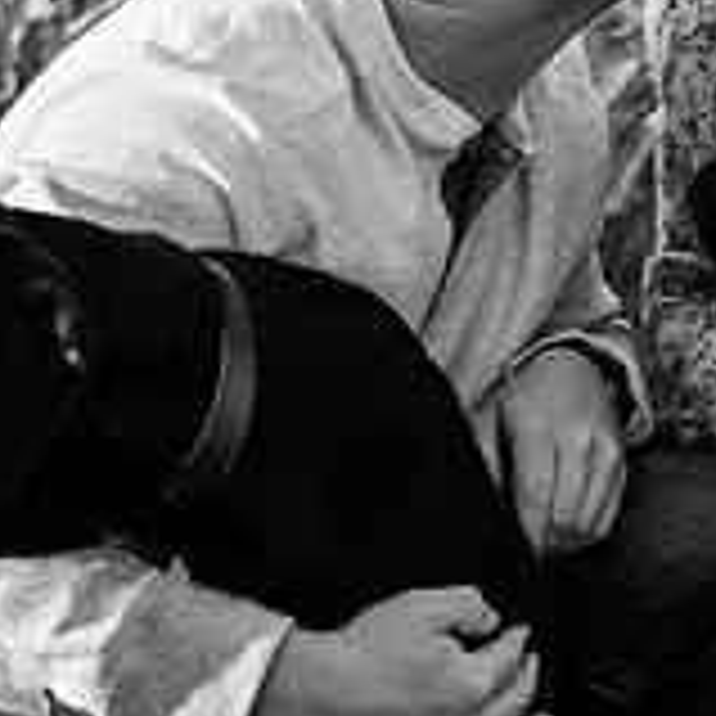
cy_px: 333
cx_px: 491
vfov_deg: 9.7
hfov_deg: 9.7
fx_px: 4212
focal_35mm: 180
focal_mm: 58
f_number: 3.5
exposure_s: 1/400
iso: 250
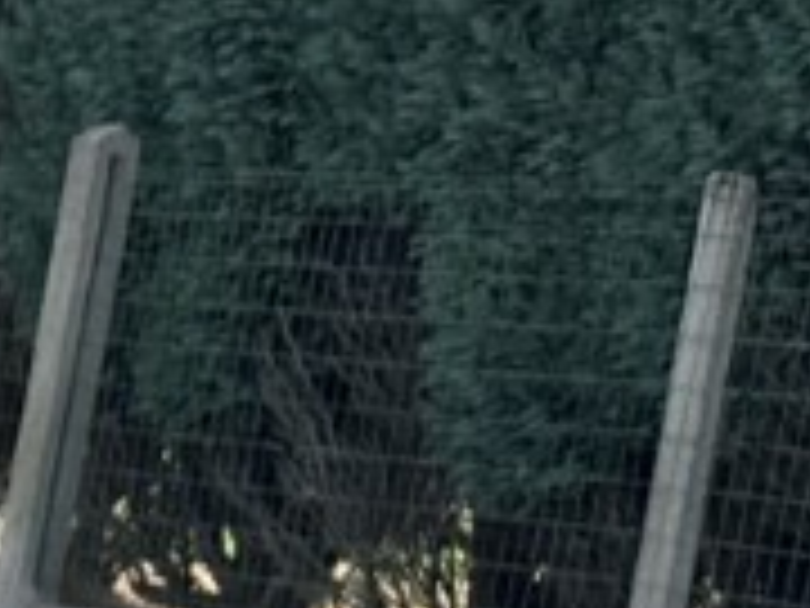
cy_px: 1738
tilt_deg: -19.1
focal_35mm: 192
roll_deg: -0.6
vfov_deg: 7.0
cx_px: -2331
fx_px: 4493
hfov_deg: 7.5
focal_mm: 6.86
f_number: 1.78
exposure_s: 1/1339
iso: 80
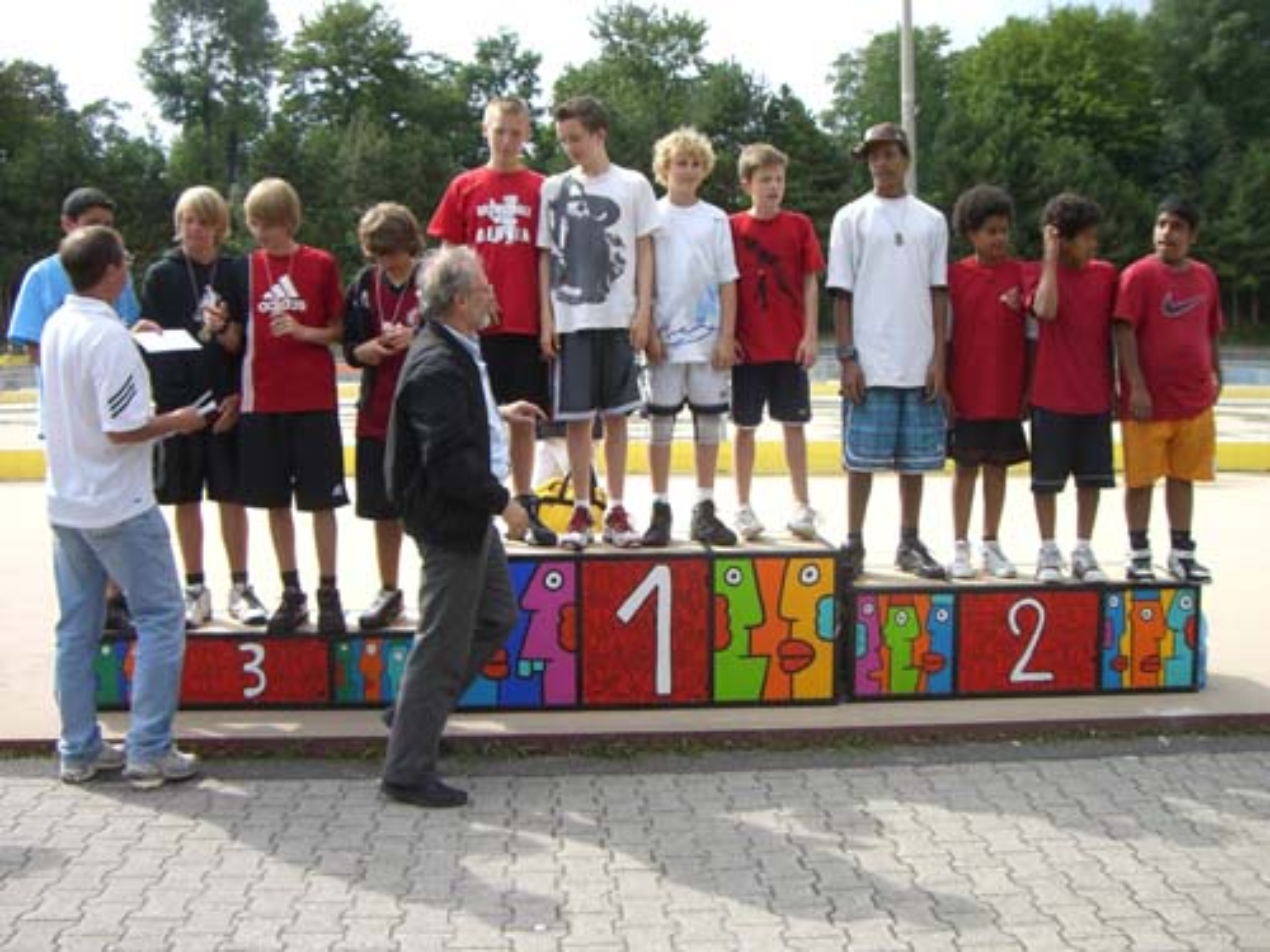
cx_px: 635
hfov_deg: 49.0
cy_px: 476
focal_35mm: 38
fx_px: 1394
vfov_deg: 37.7
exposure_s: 1/250
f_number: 4.3
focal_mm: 6.2
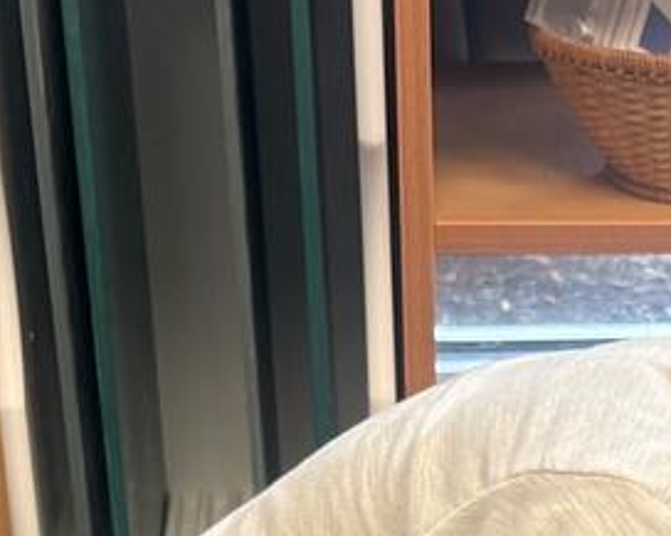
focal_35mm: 138
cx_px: 575
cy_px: 1035
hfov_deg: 13.9
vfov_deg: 10.4
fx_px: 2738
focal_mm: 6.76
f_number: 1.78
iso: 125
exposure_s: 1/120
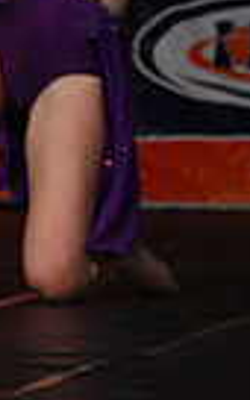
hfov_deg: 1.7
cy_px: -112
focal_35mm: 780
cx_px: -521
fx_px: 8503
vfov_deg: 2.7
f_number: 4
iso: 6400
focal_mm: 120
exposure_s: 1/1000
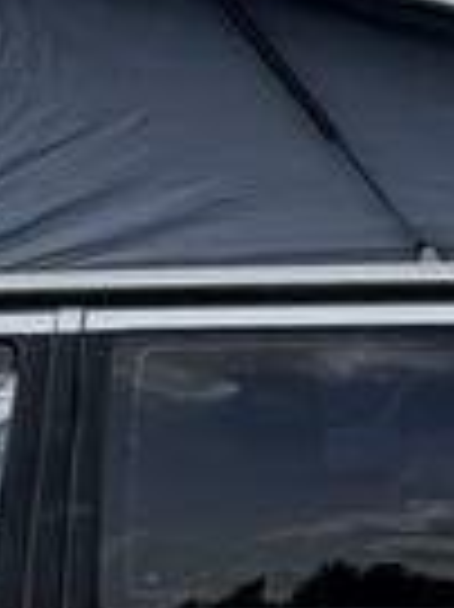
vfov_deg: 21.1
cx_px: 472
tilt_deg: +0.6
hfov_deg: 15.5
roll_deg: -2.7
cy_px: 356
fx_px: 1629
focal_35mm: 93
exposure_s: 1/1927
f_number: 2.2
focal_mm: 2.22
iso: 40
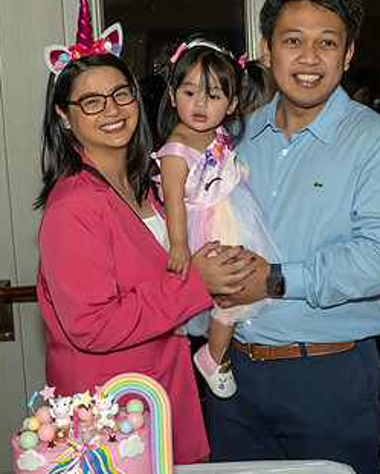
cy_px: 250
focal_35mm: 61
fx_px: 857
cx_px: 248
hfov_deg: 24.9
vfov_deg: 30.9
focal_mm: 19
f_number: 8
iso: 1250
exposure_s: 1/250
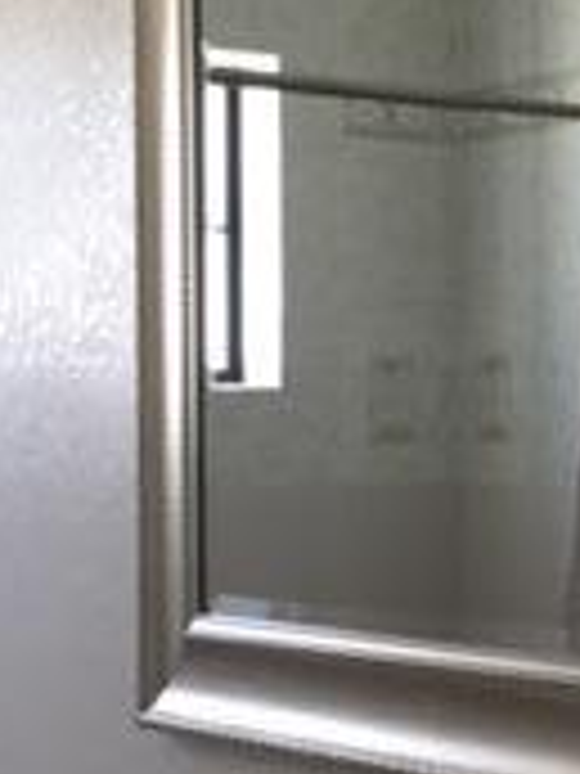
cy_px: 486
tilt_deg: -2.8
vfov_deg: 18.2
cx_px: 481
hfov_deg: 13.6
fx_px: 2413
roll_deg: -0.1
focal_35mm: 108
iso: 80
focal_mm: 4.15
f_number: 2.2
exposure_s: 1/30
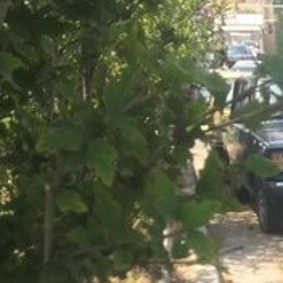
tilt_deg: -22.8
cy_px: 380
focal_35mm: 96
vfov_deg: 16.9
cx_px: 497
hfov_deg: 15.7
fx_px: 888
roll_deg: -2.0
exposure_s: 1/612
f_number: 2.2
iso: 32
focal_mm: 4.15
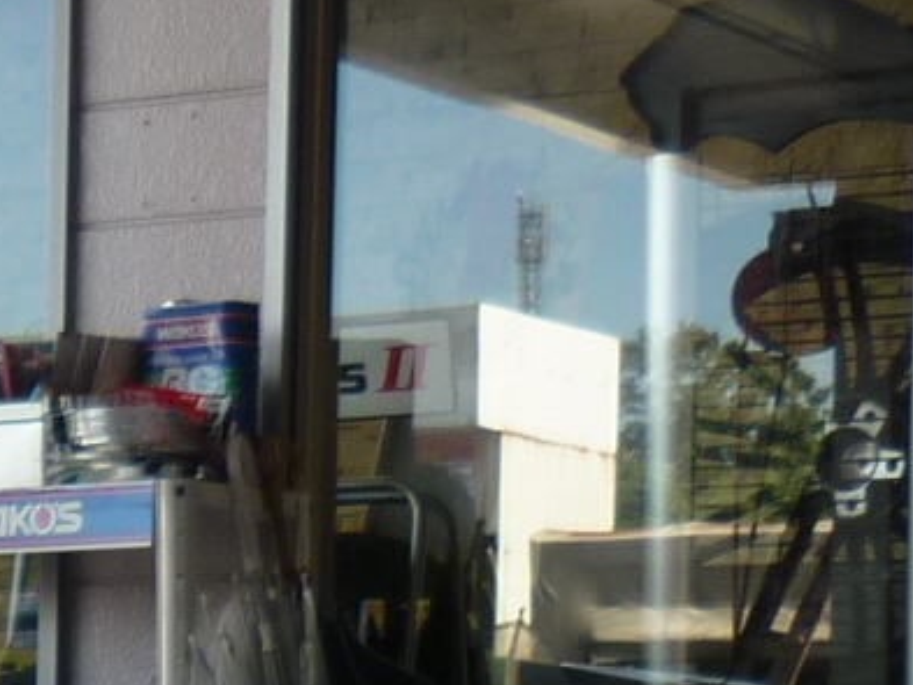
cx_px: -871
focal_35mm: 172
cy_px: 1057
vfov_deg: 8.4
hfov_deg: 10.6
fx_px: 4538
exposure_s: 1/100
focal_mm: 5.5
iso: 80
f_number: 2.8
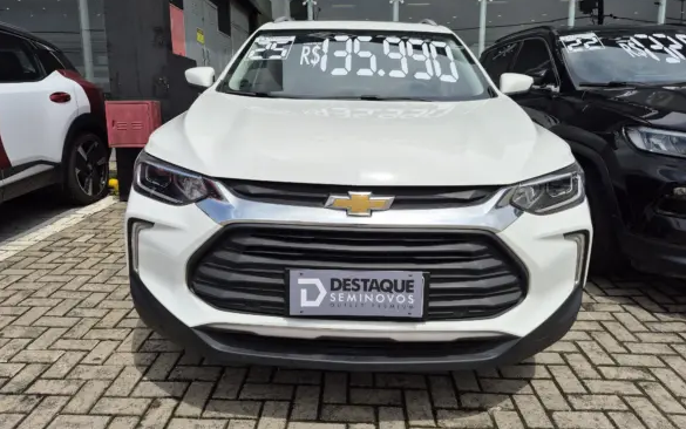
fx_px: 468
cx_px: 338
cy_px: 182
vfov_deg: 49.1
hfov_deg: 72.5
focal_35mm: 25
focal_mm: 5.4
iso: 25
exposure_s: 1/3384
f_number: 1.8
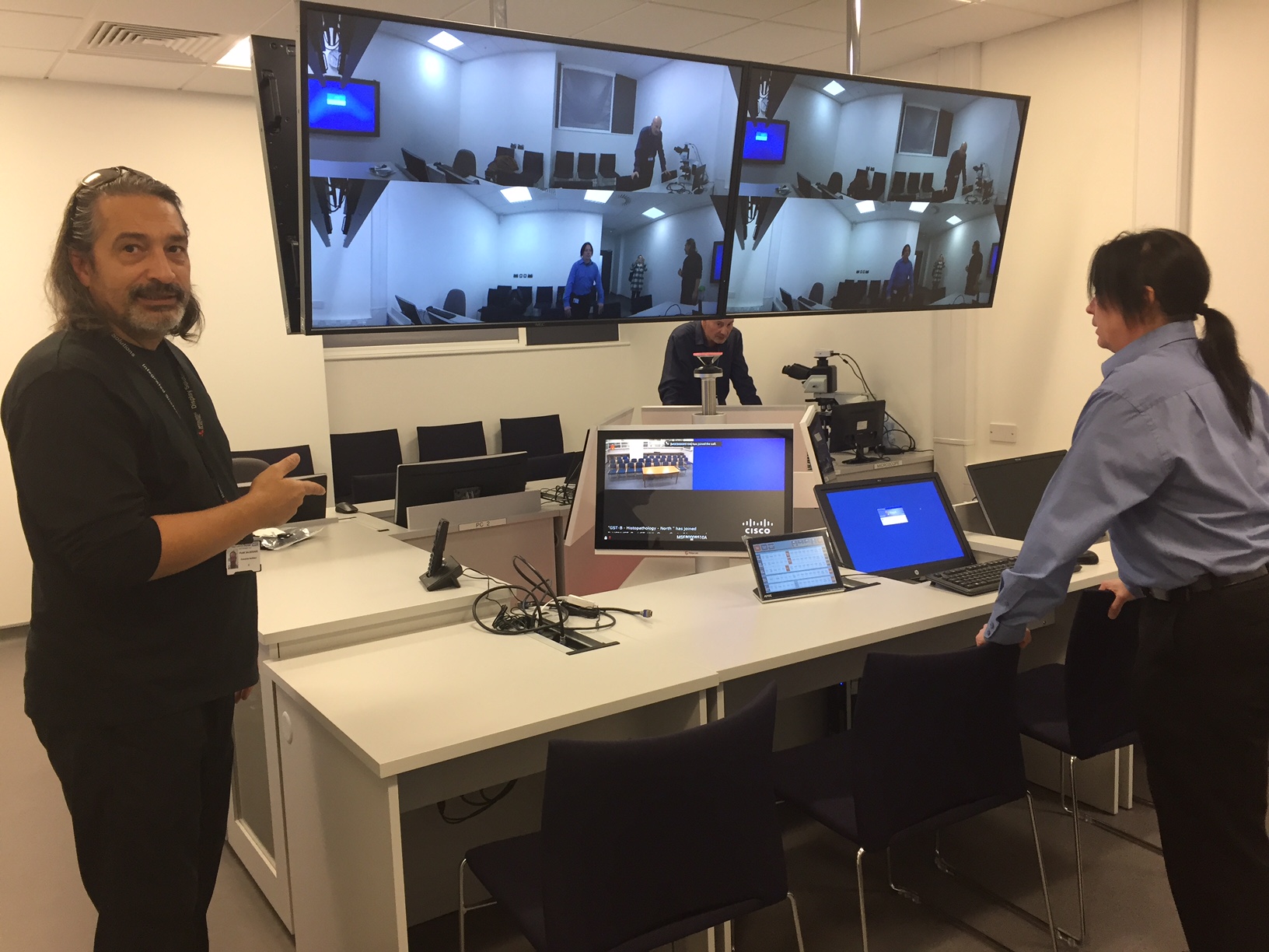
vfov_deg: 48.2
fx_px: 1063
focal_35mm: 29
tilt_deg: -9.3
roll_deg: +1.2
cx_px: 634
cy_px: 476
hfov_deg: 61.7
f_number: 2.2
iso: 100
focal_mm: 4.15
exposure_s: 1/33
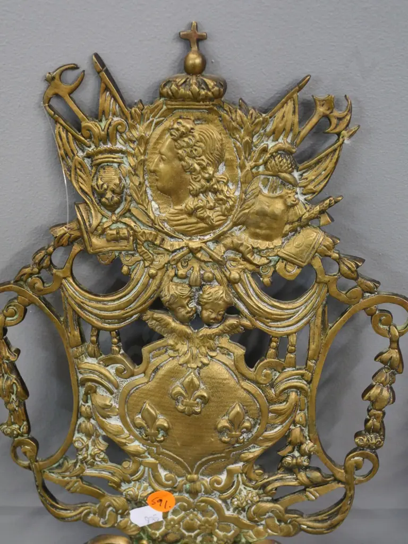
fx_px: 786
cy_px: 272
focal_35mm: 50
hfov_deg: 29.1
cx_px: 204
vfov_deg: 38.2
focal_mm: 25
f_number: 5
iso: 3200
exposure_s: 1/80
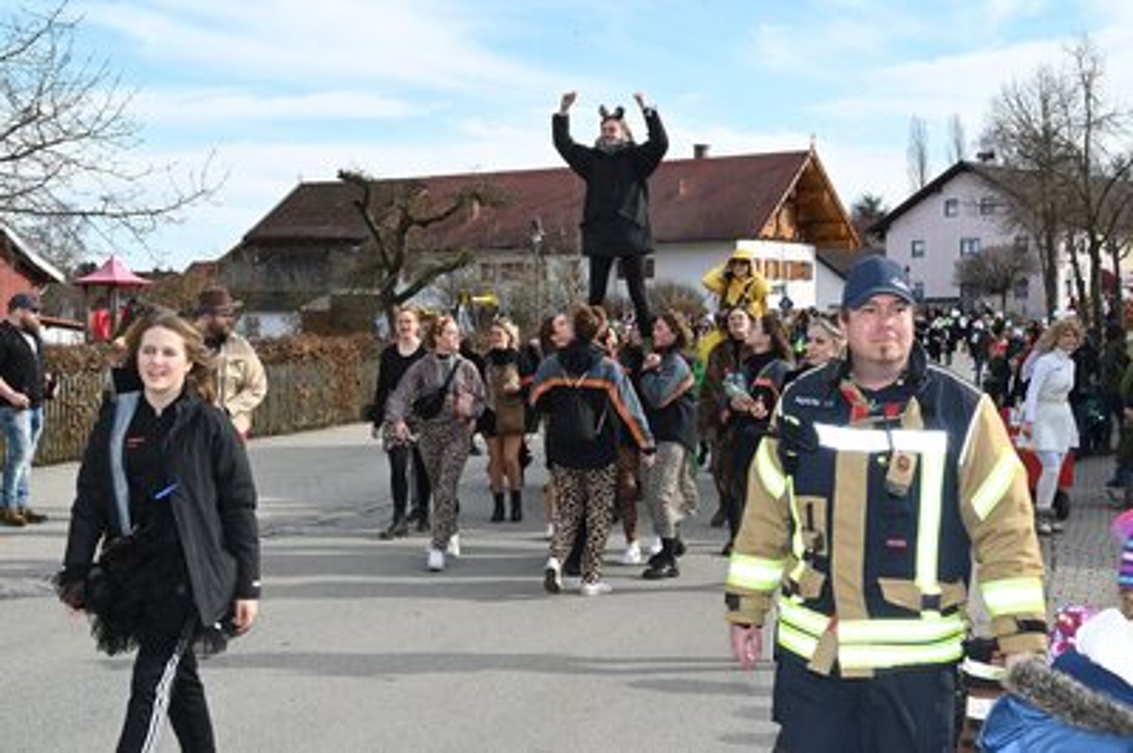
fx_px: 1478
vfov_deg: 28.6
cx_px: 566
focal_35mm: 47
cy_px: 376
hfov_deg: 41.9
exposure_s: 1/200
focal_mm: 47
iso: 1000
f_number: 20
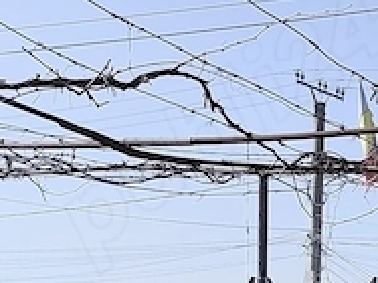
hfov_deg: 15.2
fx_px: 1342
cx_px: 515
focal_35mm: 123
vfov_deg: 10.6
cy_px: 637
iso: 50
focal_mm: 6.19
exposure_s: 1/982
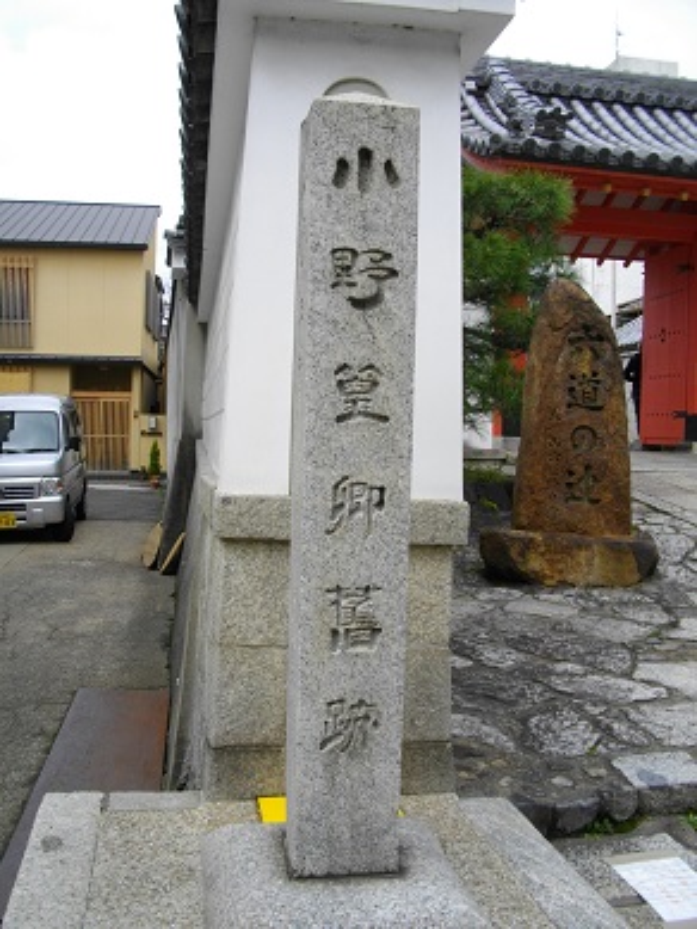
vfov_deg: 56.8
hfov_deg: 44.2
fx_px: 859
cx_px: 348
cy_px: 464
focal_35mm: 32
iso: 100
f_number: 5.5
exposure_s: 1/200
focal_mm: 5.7
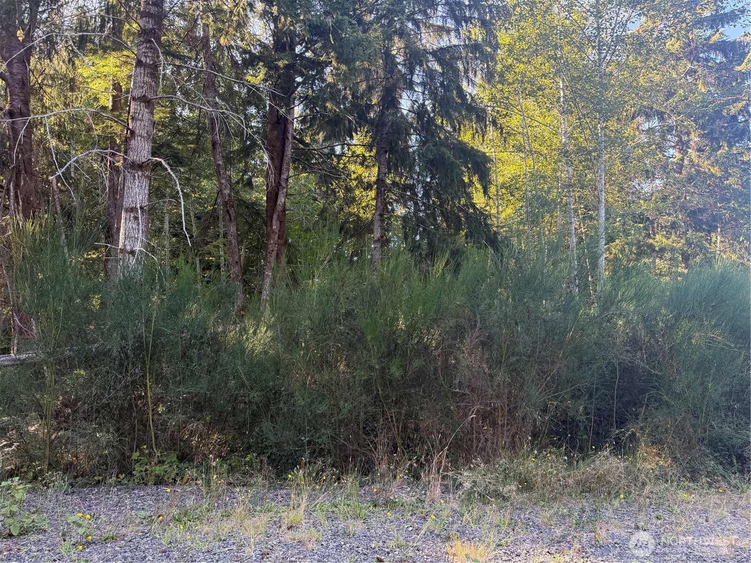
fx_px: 521
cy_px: 282
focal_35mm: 24
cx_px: 376
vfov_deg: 56.8
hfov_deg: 71.6
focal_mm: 6.76
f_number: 1.78
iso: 160
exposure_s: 1/203
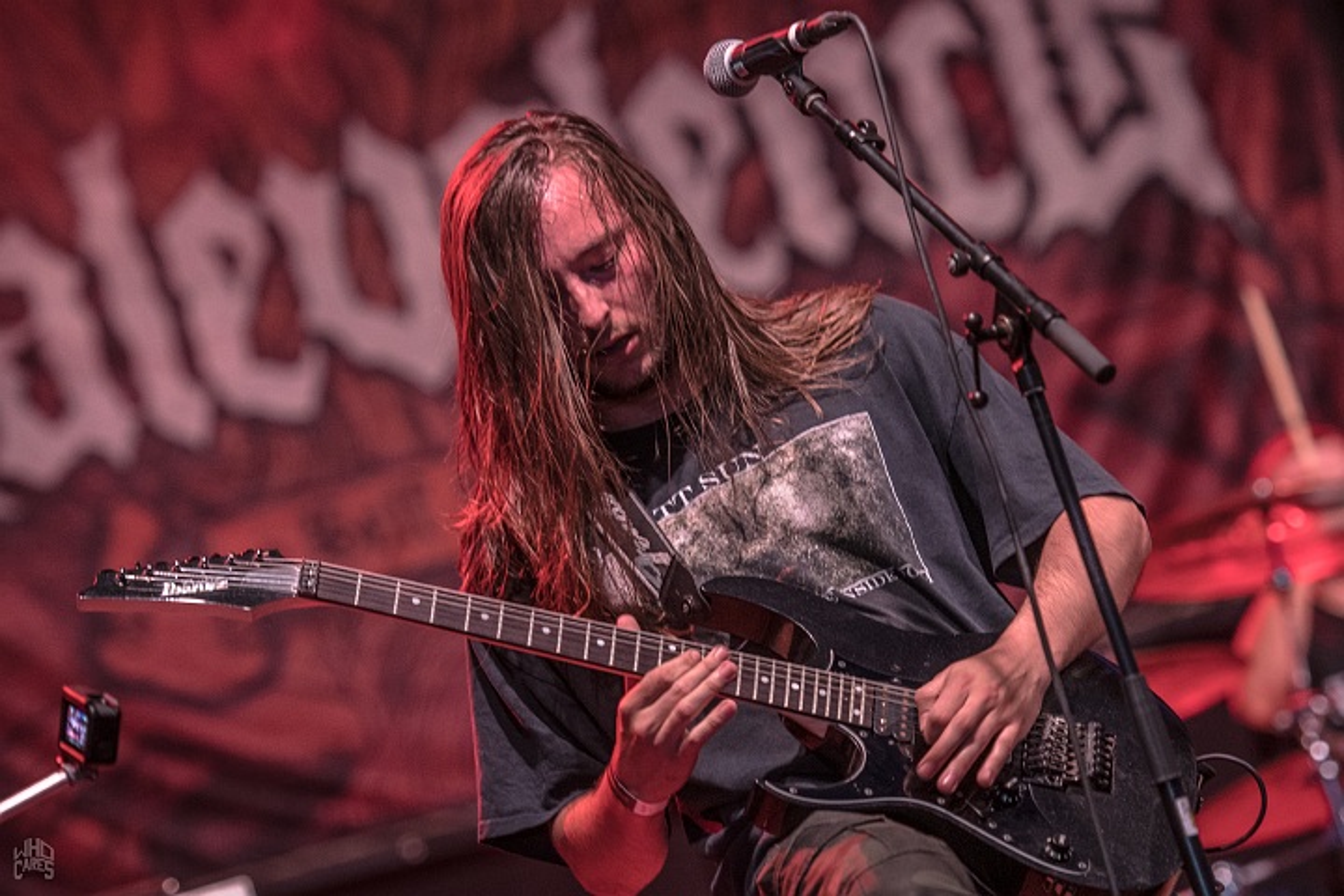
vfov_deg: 6.8
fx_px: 7559
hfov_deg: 10.2
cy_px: 448
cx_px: 672
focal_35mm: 202
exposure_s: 1/125
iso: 1600
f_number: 2.8
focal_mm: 135
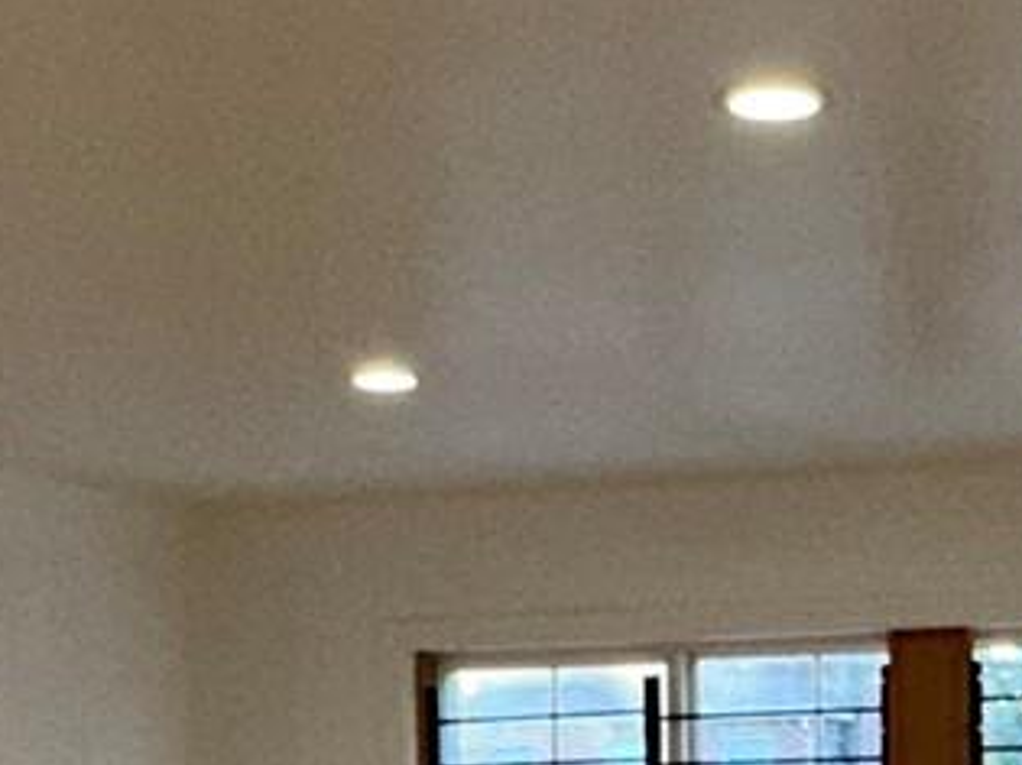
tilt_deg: -6.1
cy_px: 1183
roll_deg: +0.6
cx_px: 860
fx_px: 2686
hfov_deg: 21.2
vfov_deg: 14.9
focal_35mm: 91
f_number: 2.2
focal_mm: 2.22
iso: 64
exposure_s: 1/122
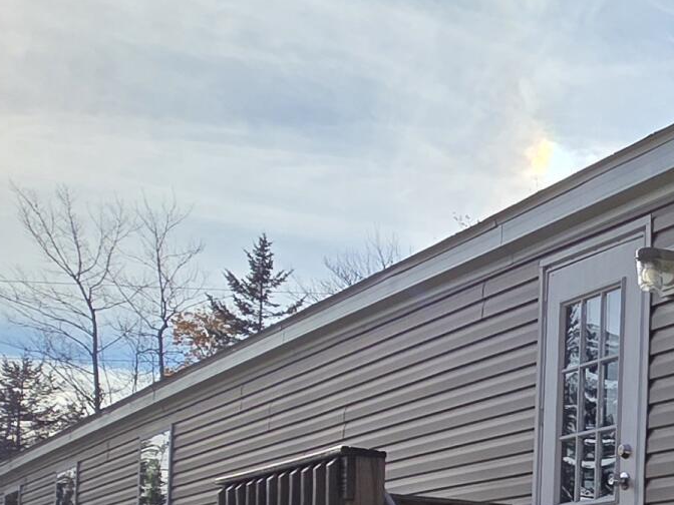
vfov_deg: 23.2
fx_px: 1129
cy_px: 595
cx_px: 1031
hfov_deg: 24.9
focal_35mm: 58
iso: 40
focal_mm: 2.2
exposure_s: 1/2593
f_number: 1.9
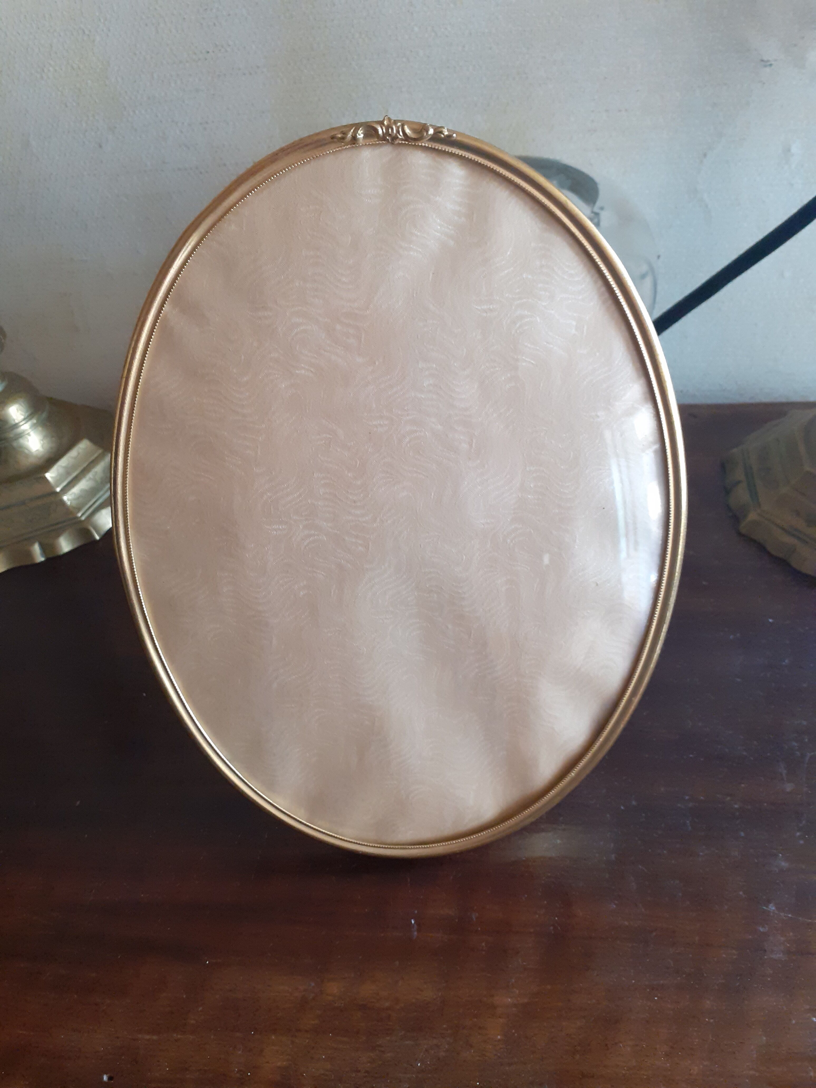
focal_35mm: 27
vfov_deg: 65.3
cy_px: 544
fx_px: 849
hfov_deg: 51.4
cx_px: 408
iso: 250
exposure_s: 1/50
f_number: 1.9
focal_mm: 3.6
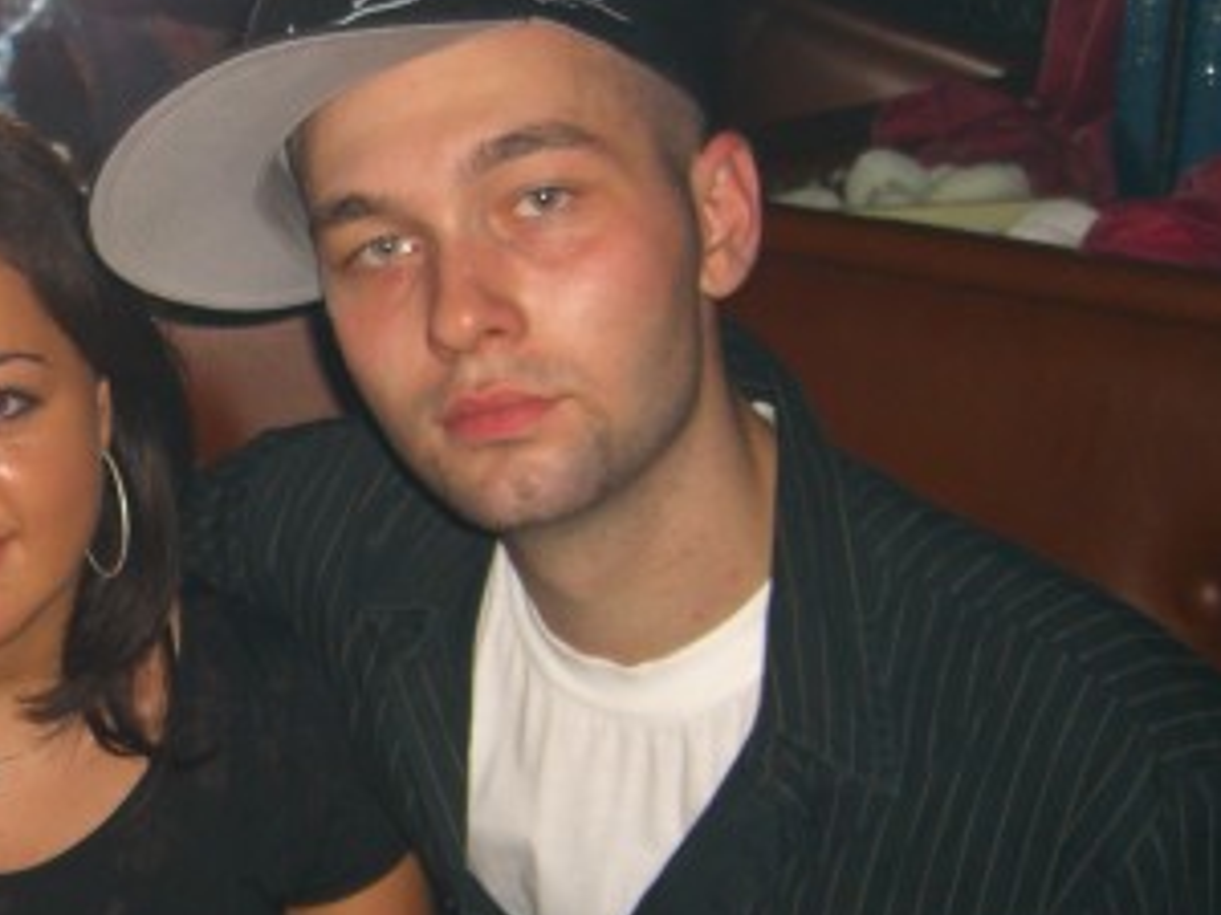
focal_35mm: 76
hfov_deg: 24.7
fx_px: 2681
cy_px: 647
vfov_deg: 19.3
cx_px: 69
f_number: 2.8
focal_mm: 7.9
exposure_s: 1/60
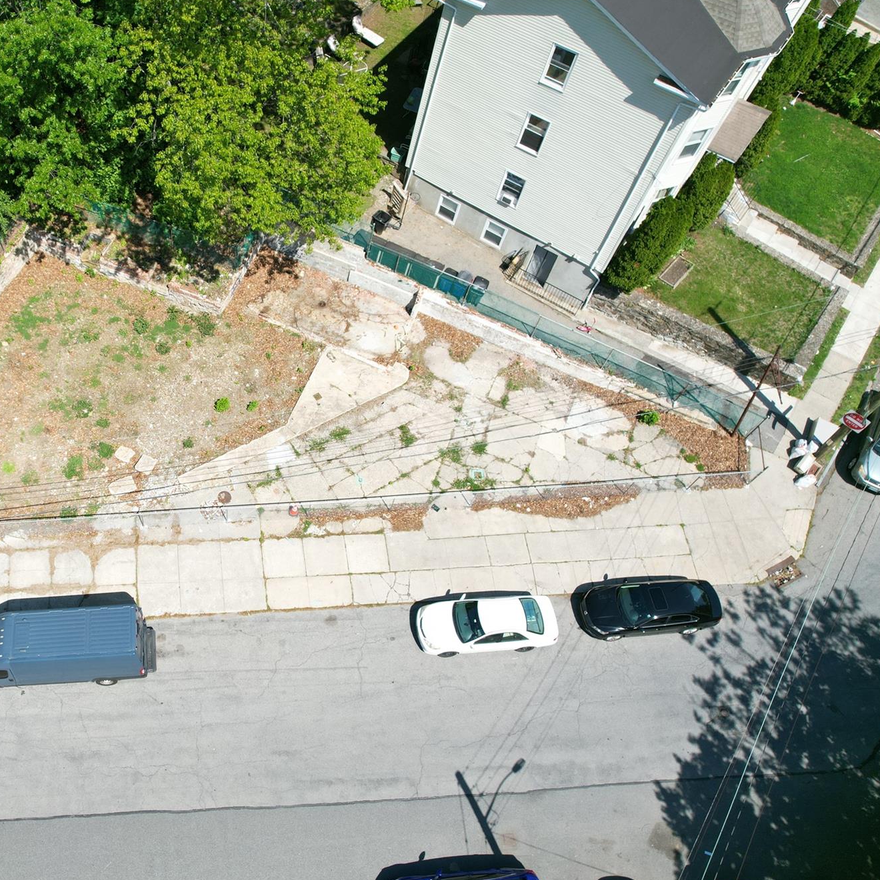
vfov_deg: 55.6
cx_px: 217
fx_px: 834
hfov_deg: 53.1
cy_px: 446
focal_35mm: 29
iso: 110
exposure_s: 1/1250
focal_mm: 8.38
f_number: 2.8
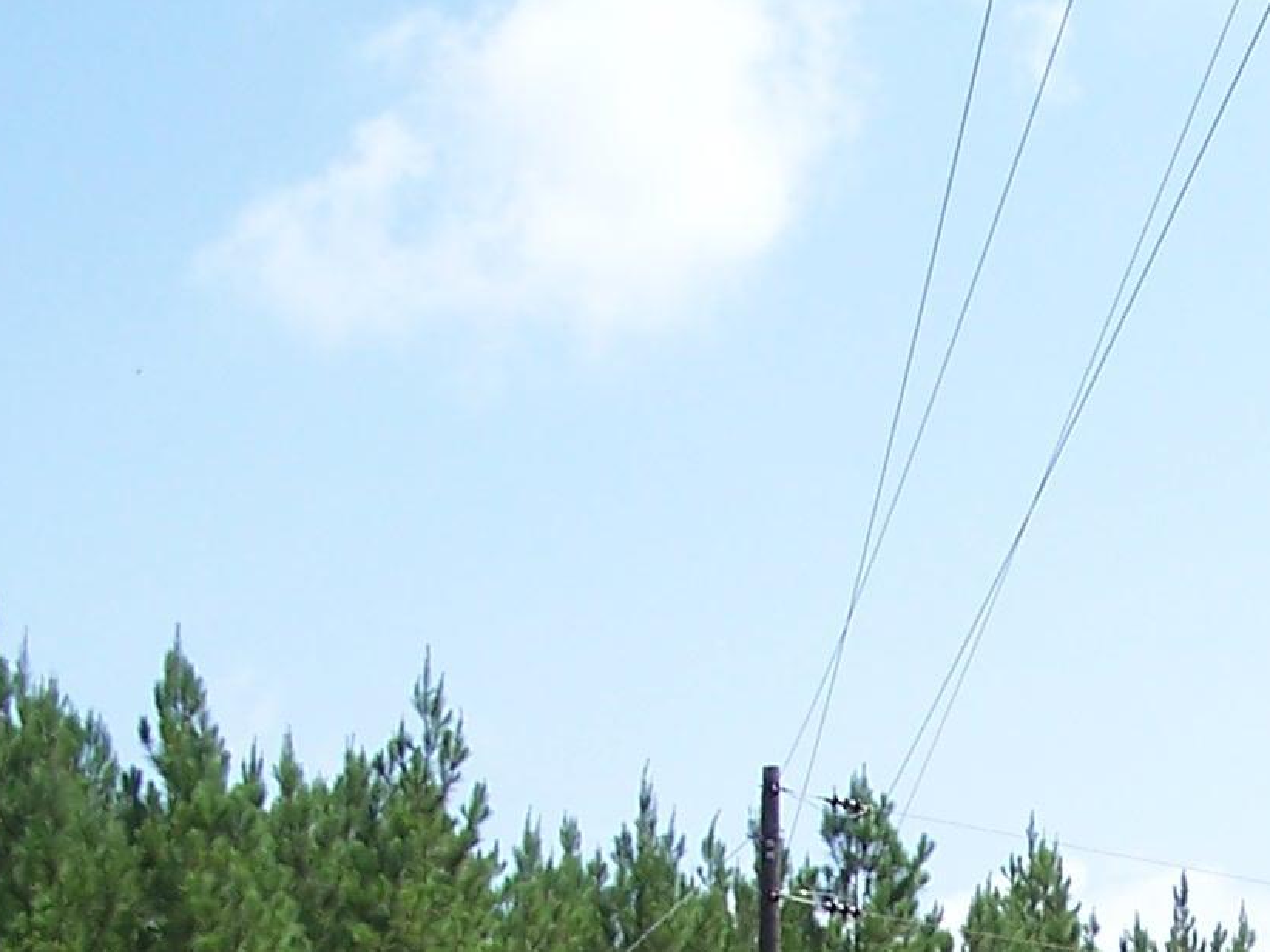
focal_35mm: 119
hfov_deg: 16.1
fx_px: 4365
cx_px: 1403
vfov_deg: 11.9
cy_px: 1461
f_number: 2.8
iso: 80
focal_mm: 6.3
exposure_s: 1/800
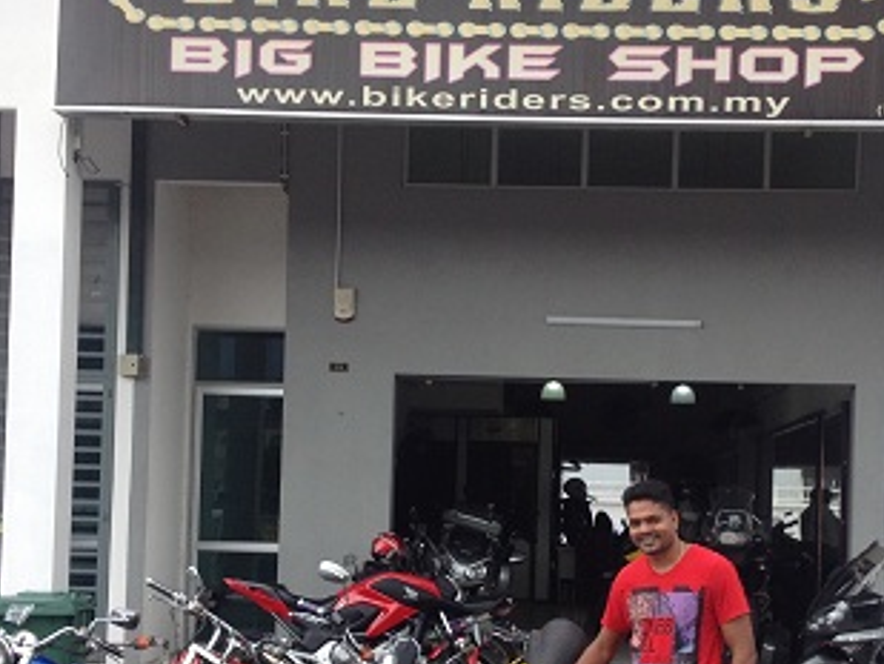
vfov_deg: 21.5
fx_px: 1737
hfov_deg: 28.5
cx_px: 532
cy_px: 484
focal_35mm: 68
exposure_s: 1/213
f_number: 2.4
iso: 50
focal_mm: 4.28
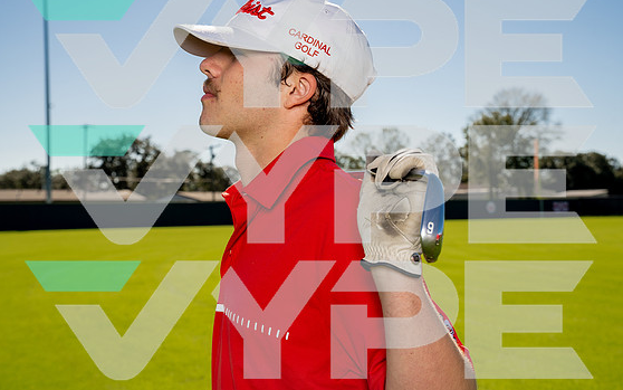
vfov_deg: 24.4
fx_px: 900
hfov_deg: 38.2
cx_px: 313
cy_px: 185
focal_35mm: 53
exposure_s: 1/250
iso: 100
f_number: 8
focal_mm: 50
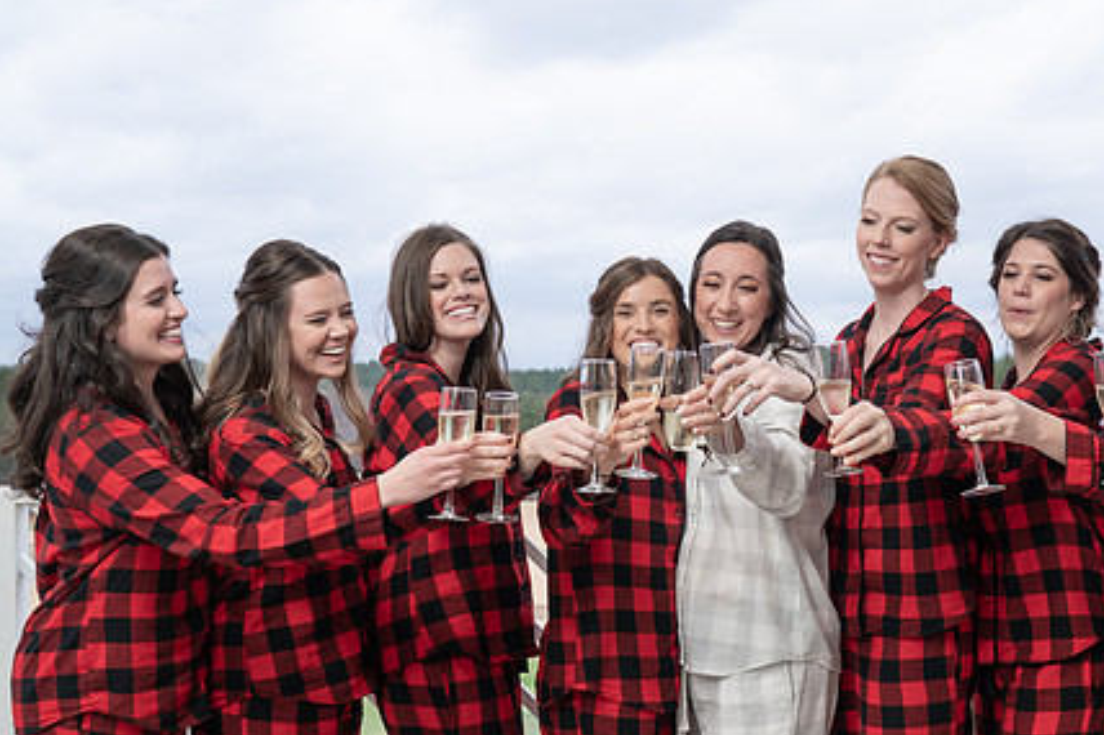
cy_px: 407
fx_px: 1533
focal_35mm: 50
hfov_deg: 39.1
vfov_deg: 27.0
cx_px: 754
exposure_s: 1/250
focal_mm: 35
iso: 100
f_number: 4
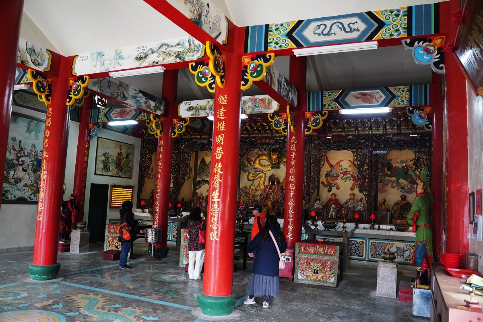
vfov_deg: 46.4
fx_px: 376
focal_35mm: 28
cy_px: 161
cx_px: 242
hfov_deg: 65.5
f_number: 2.8
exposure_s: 1/160
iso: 2000
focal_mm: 28
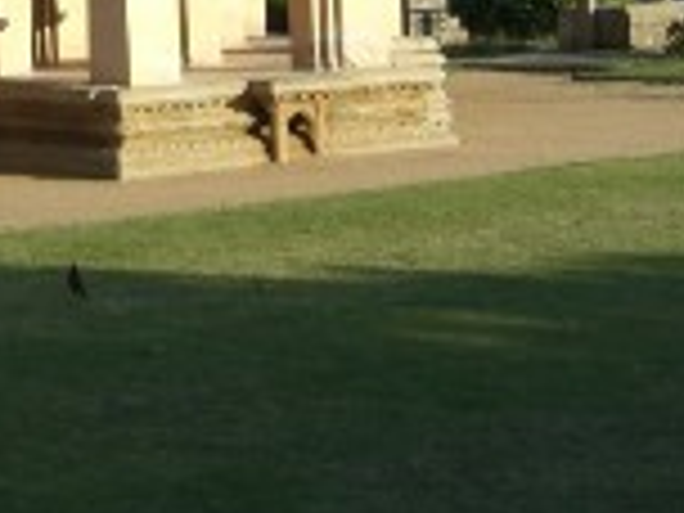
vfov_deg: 12.6
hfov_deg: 16.7
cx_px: -158
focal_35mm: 112
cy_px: -220
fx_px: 2213
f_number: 8
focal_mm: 7.9
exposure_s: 1/160
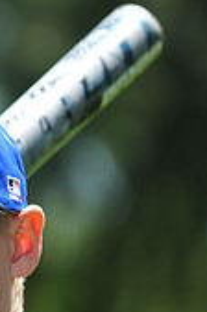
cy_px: 358
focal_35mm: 687
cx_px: -89
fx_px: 5949
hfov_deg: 2.0
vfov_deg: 3.0
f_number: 4.5
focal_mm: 200
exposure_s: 1/800
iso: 200
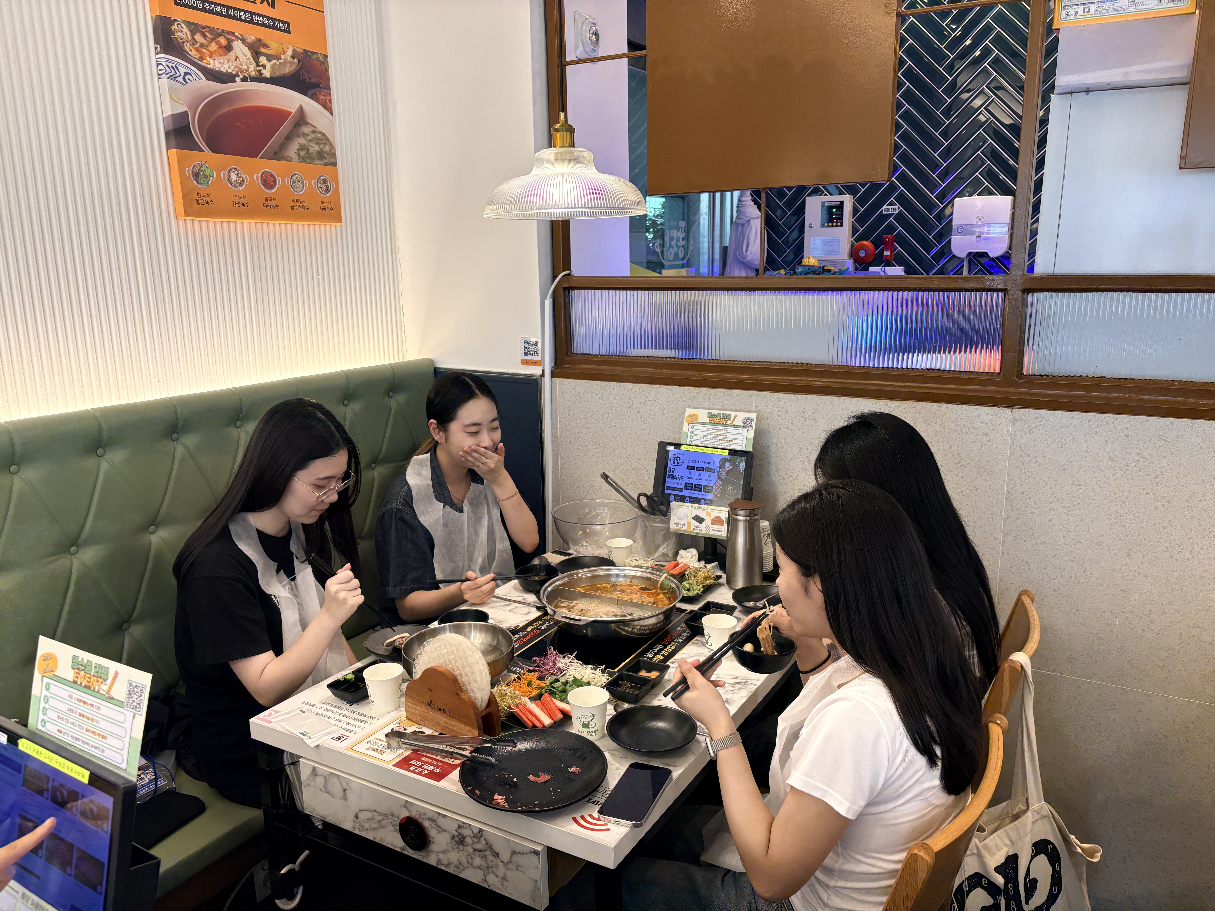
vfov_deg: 53.1
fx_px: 913
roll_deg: +2.1
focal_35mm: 26
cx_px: 608
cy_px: 456
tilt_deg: -12.2
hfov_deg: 67.3
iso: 125
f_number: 1.6
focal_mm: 5.96
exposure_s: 1/126
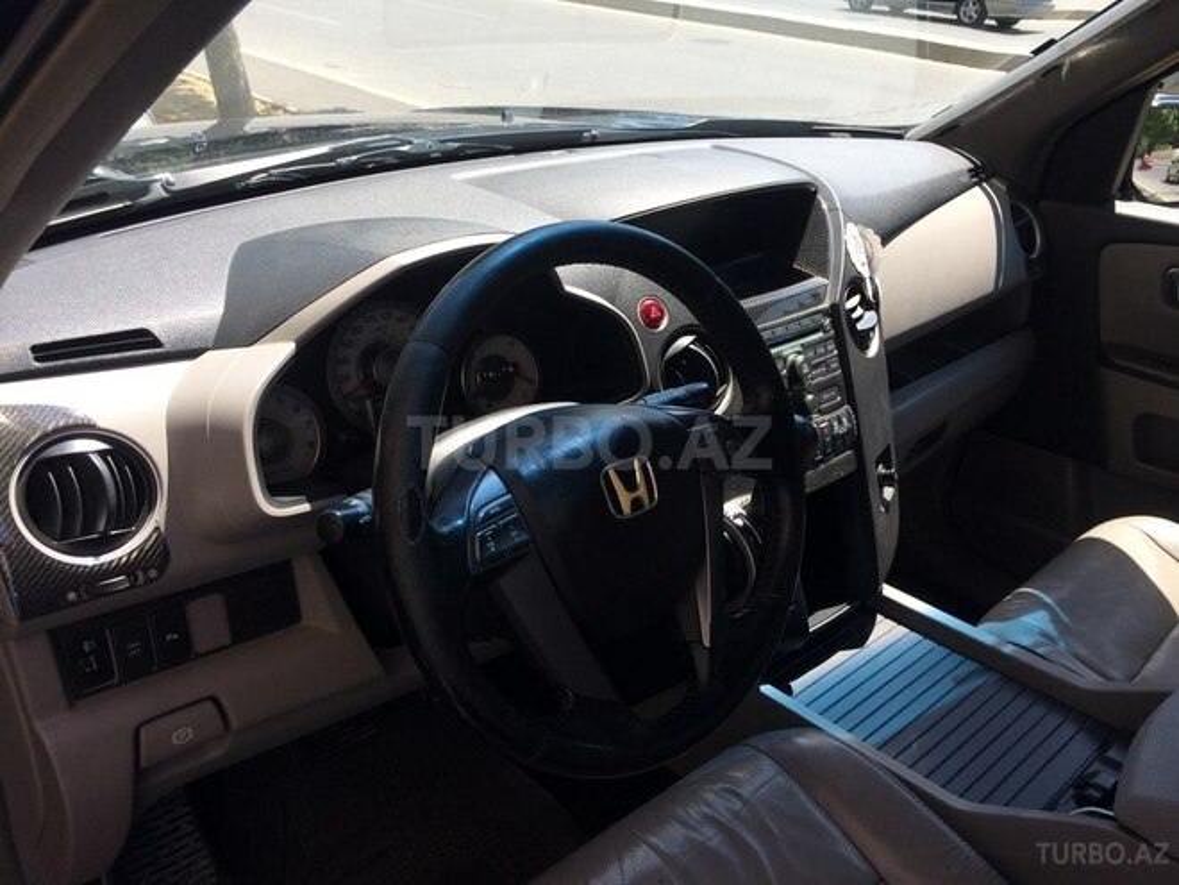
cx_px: 590
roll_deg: -7.4
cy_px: 442
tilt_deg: -29.4
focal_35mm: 29
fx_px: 988
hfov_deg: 61.7
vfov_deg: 48.2
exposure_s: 1/466
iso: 32
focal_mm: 4.15
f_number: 2.2
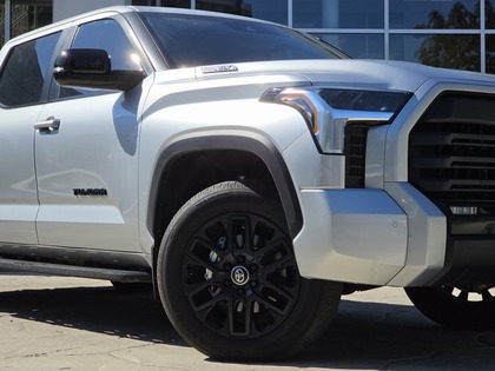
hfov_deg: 28.2
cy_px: 186
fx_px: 987
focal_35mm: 69
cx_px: 248
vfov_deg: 21.3
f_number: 2.4
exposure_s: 1/1884
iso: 25
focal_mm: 7
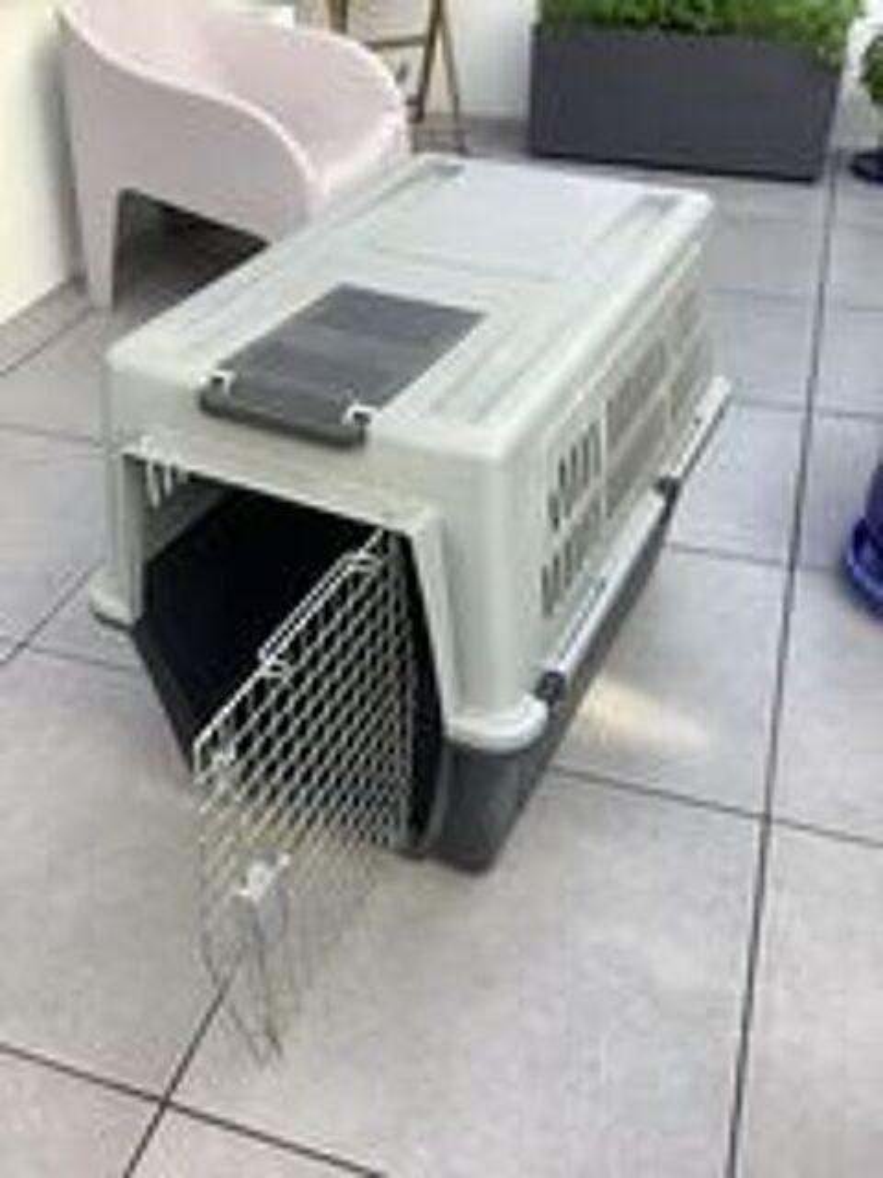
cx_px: 442
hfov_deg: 45.4
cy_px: 589
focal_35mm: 31
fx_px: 1054
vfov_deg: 58.4
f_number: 2.4
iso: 25
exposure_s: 1/120
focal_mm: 3.3
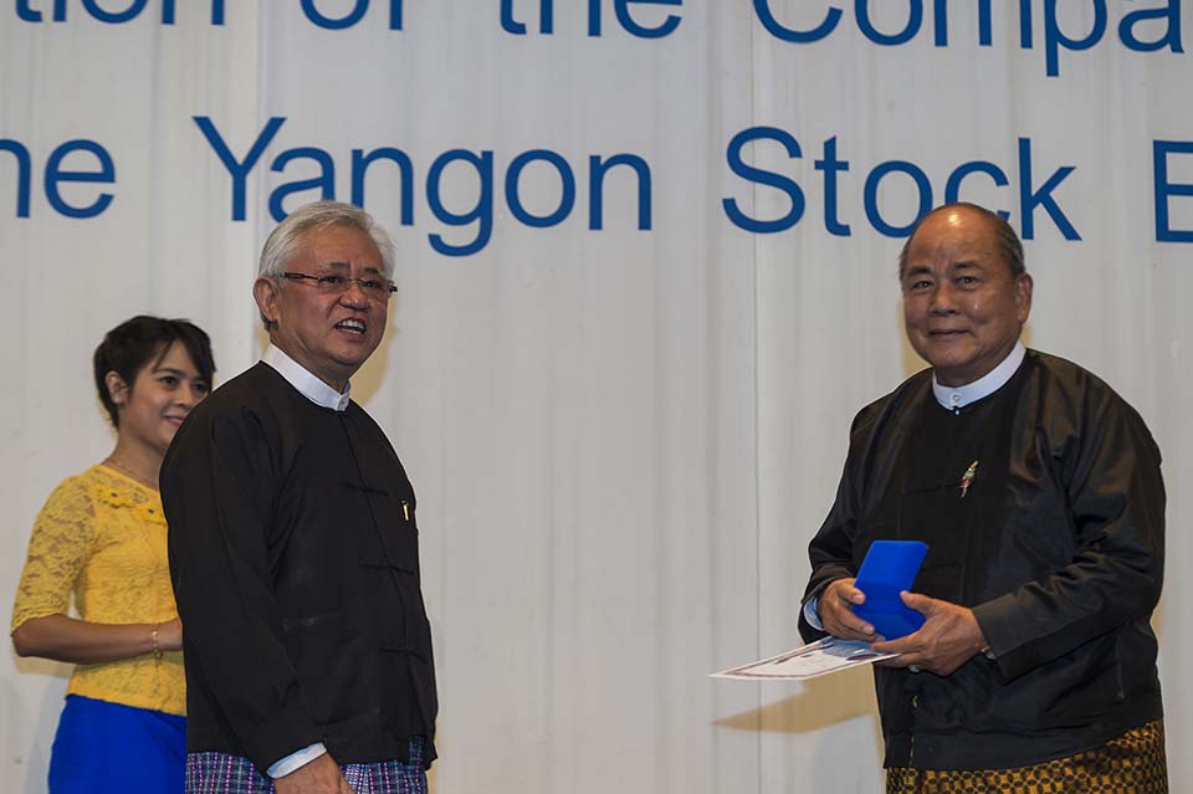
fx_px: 2981
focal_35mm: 90
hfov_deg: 22.6
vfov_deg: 15.2
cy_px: 397
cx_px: 596
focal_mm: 90
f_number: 5
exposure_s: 1/100
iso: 450
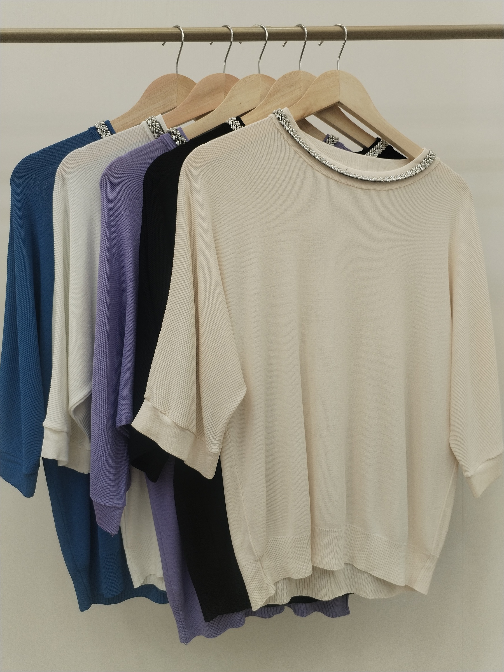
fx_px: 563
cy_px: 336
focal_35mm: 29
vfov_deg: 61.7
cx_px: 252
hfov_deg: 48.2
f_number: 1.8
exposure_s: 1/100
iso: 143
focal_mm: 4.75
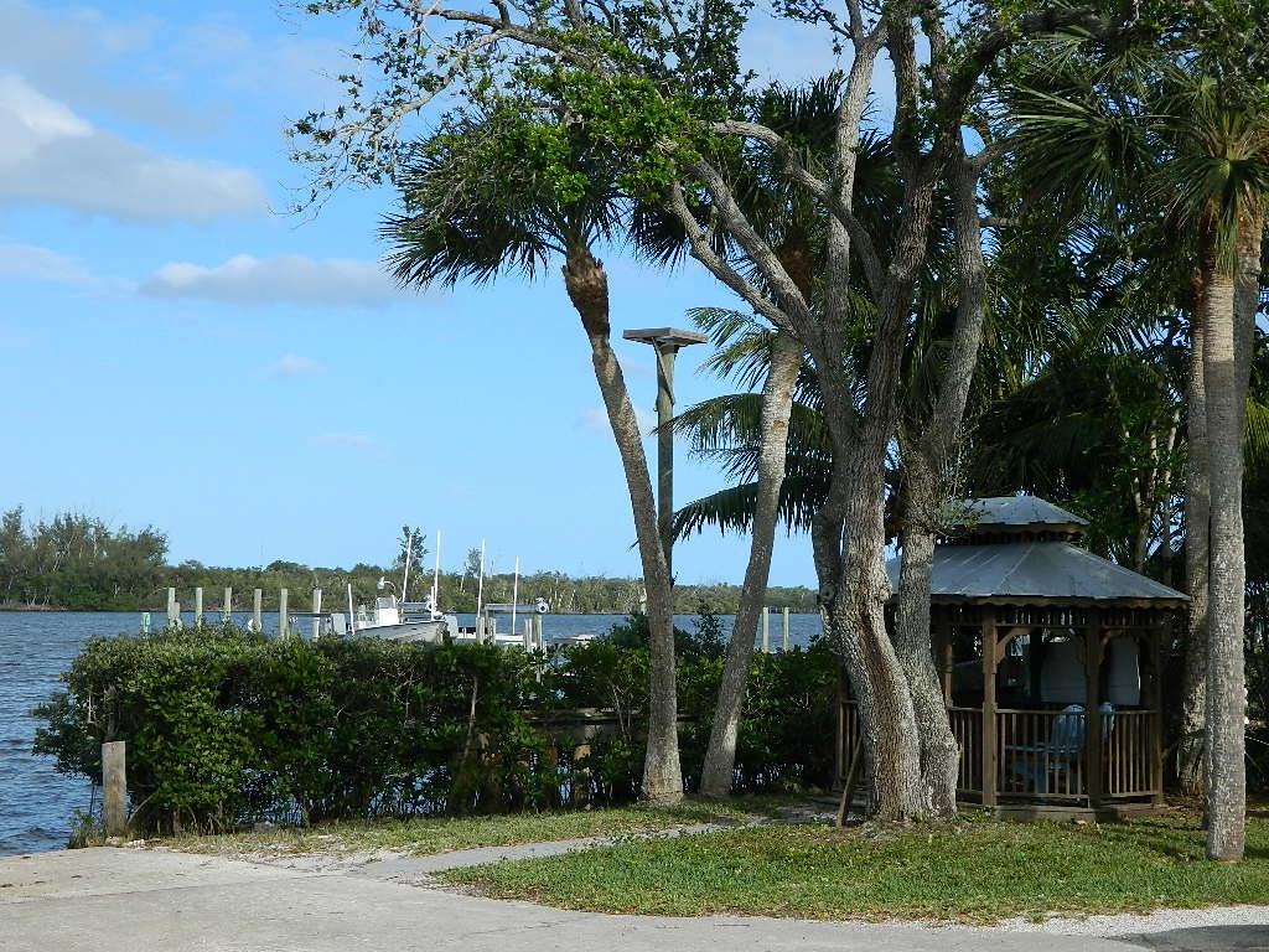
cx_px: 634
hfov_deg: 33.8
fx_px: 2090
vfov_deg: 25.7
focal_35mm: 57
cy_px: 476
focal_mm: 10.2
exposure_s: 1/800
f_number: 3.8
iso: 80
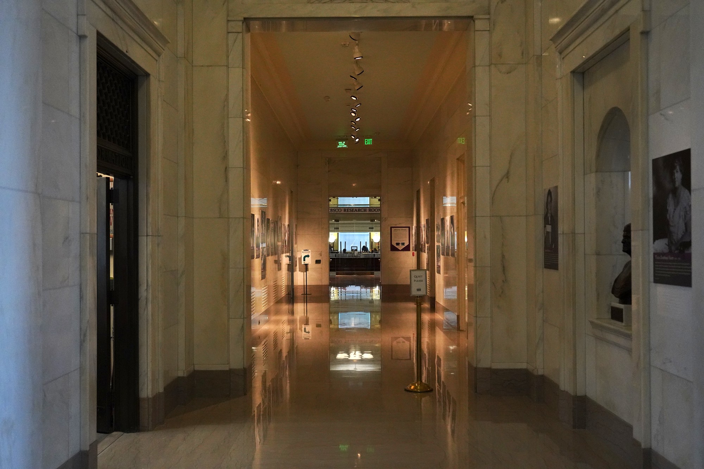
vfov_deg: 32.6
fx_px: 802
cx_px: 352
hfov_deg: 47.4
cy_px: 234
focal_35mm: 41
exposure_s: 1/100
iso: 6400
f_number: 5
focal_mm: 41
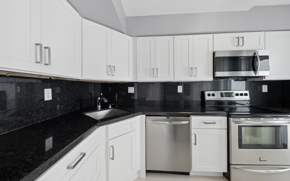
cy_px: 84
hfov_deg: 109.3
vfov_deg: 82.7
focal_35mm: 13
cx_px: 139
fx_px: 103
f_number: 8
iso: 160
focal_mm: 12
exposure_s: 1/6
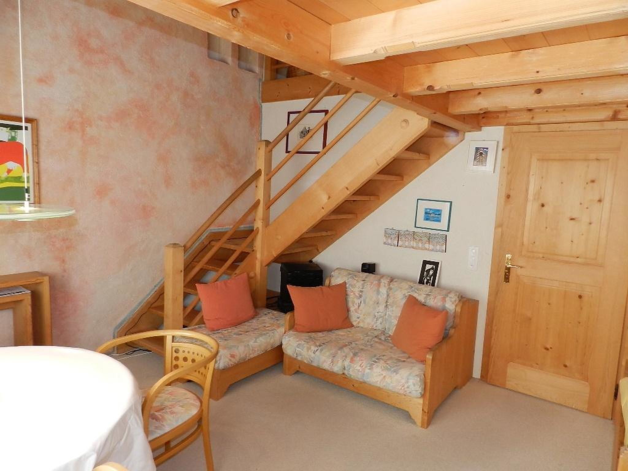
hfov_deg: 73.9
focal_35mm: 23
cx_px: 314
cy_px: 236
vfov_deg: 58.9
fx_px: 417
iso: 160
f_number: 3.4
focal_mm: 4
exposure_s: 1/60
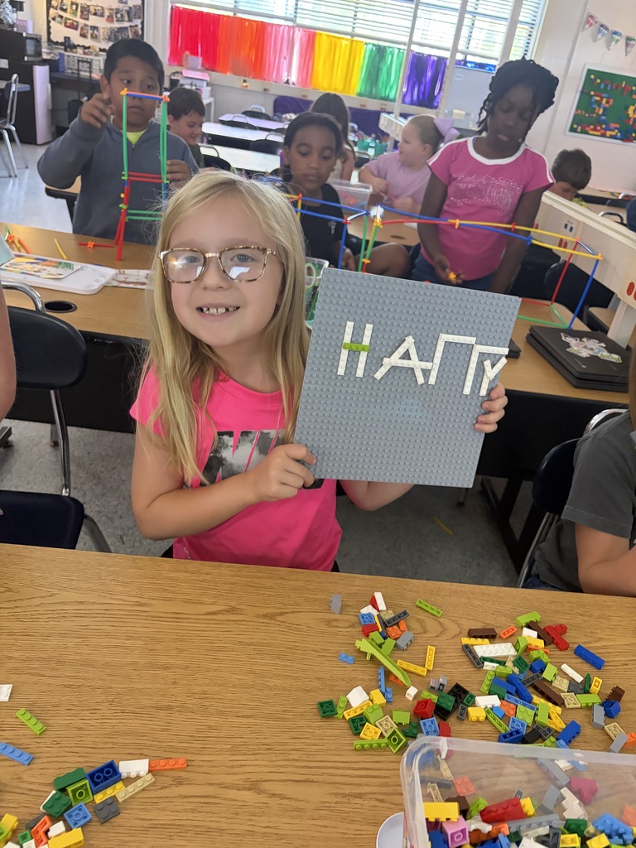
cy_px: 424
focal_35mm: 26
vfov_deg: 67.3
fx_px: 637
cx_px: 318
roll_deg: -9.6
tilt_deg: -28.0
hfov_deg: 53.1
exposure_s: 1/40
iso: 500
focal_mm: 5.96
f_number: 1.6
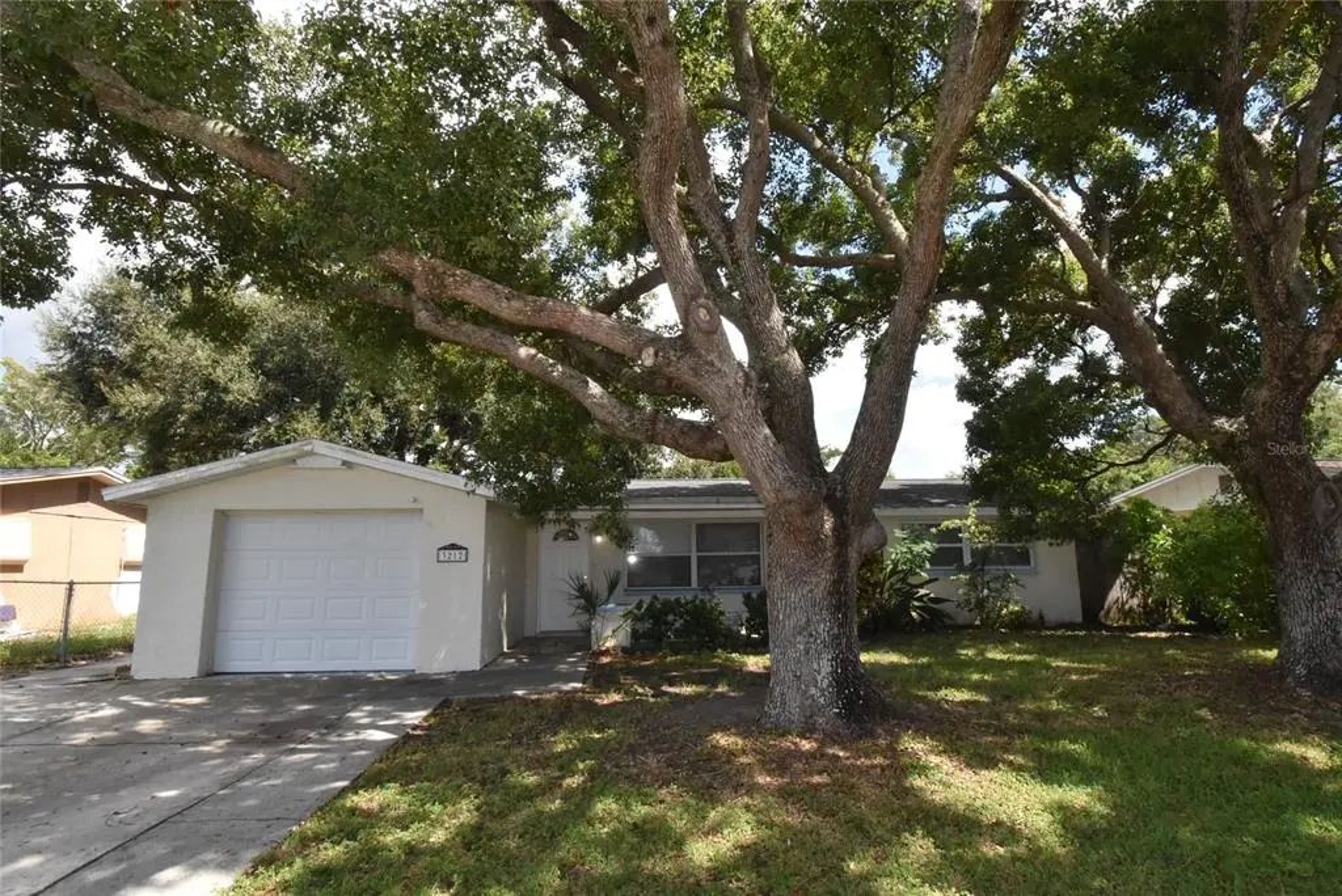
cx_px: 671
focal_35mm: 17
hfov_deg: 92.4
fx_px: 643
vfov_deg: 69.7
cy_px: 448
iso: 1600
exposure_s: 1/200
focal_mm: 11.5
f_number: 25
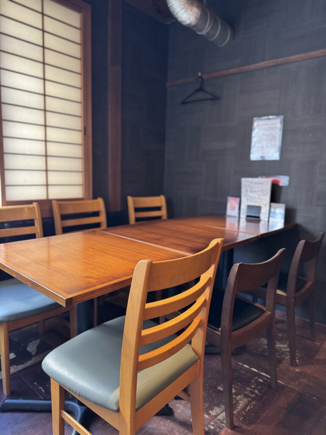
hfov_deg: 56.8
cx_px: 163
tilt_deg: -8.4
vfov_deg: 71.6
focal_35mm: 24
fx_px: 301
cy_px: 218
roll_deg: -2.0
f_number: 1.78
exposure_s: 1/60
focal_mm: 6.76
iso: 320
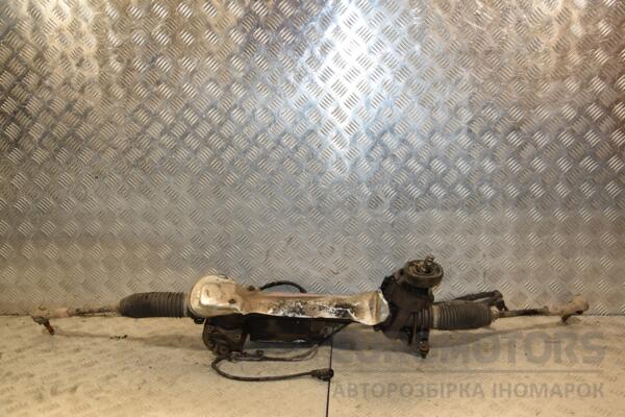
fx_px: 573
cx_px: 312
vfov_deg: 40.0
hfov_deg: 57.2
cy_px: 208
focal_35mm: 33
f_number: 5
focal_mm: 22
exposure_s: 1/200
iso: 800
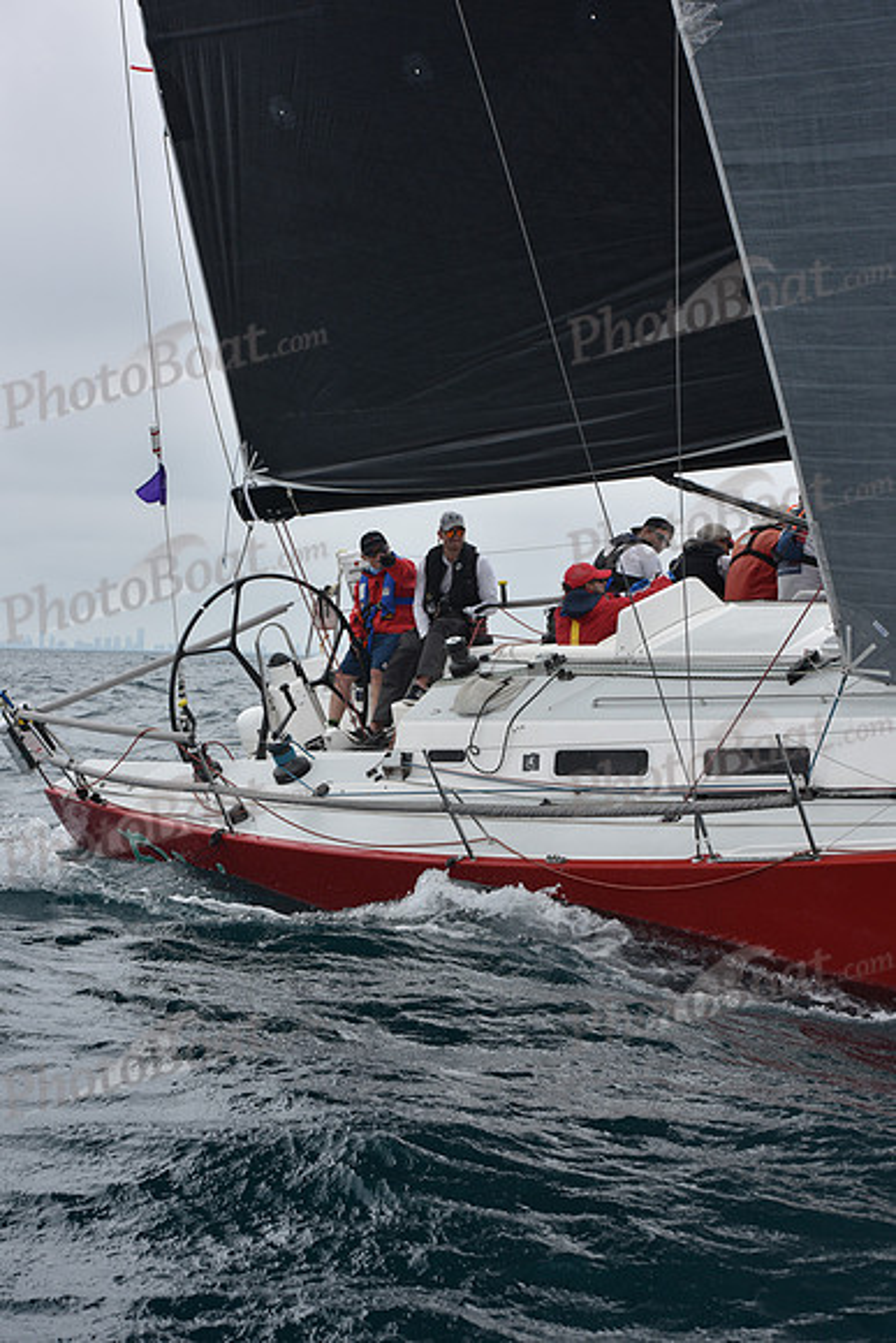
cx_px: 448
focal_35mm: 70
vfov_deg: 28.8
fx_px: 2612
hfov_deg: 19.5
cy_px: 672
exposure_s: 1/800
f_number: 9
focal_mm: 70
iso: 250
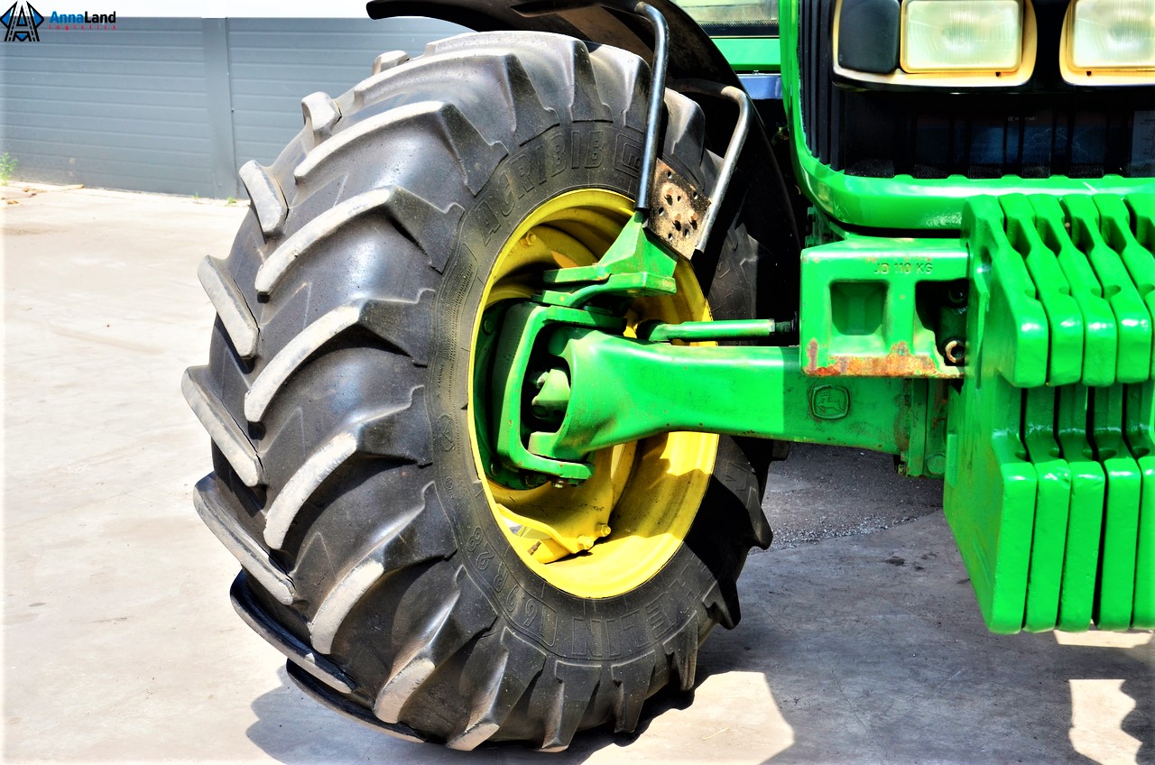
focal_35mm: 52
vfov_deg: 25.6
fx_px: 1681
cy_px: 382
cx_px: 578
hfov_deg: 37.9
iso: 125
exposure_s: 1/200
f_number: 7.1
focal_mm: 35
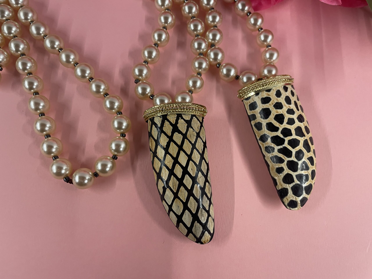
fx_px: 279
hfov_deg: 67.3
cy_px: 140
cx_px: 186
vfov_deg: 53.1
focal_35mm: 26
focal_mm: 4.2
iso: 125
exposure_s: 1/50
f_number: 1.6
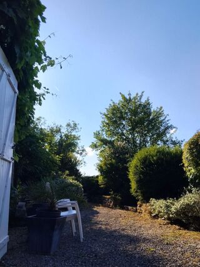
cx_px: 100
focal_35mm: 29
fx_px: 224
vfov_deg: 61.7
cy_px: 134
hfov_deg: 48.2
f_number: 1.8
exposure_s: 1/1736
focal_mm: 3.96
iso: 50
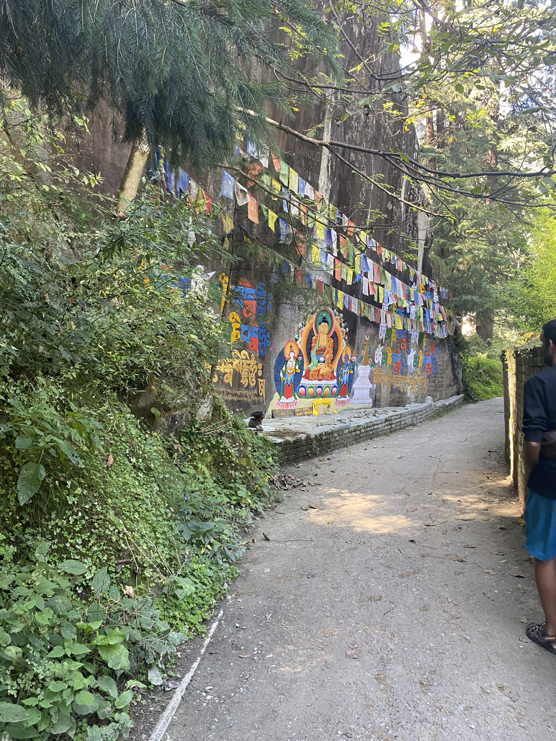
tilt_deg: +1.1
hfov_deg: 53.1
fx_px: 557
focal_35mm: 26
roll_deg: +0.9
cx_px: 278
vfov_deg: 67.3
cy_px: 370
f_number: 1.8
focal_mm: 4.25
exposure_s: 1/80
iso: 125
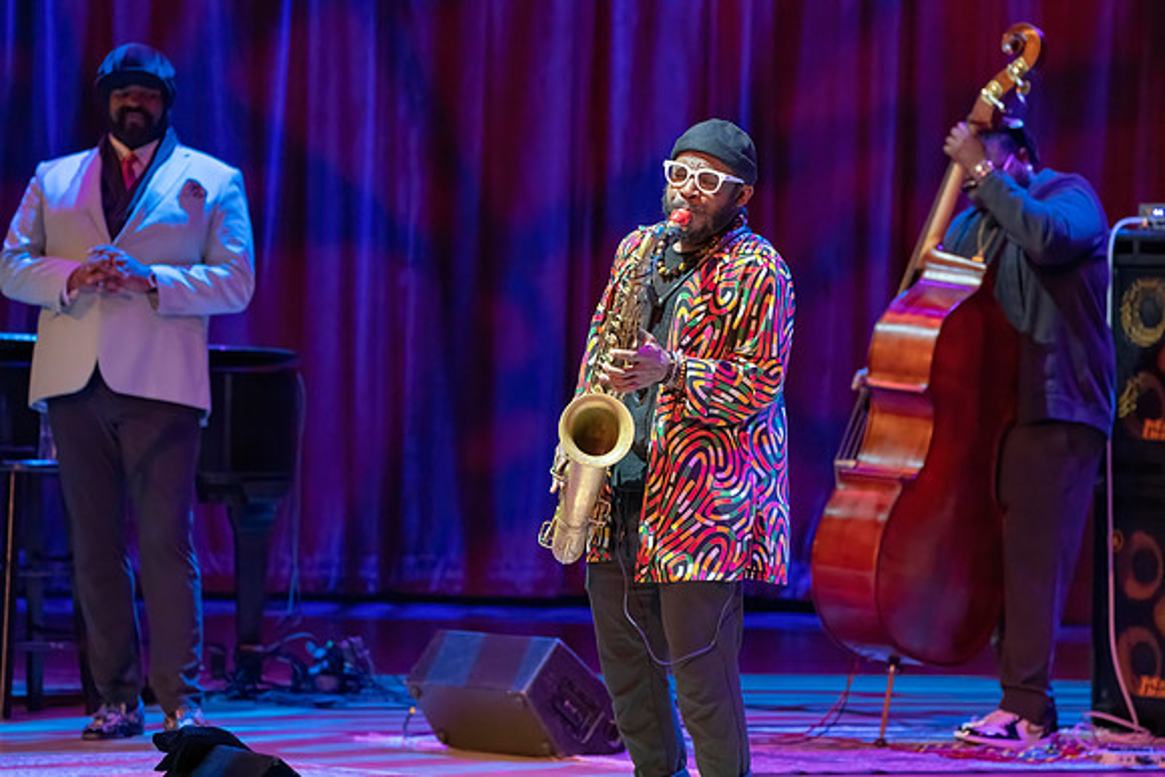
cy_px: 388
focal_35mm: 215
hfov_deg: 9.6
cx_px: 582
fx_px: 6959
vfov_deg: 6.4
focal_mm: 215
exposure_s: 1/320
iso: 6400
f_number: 5.6
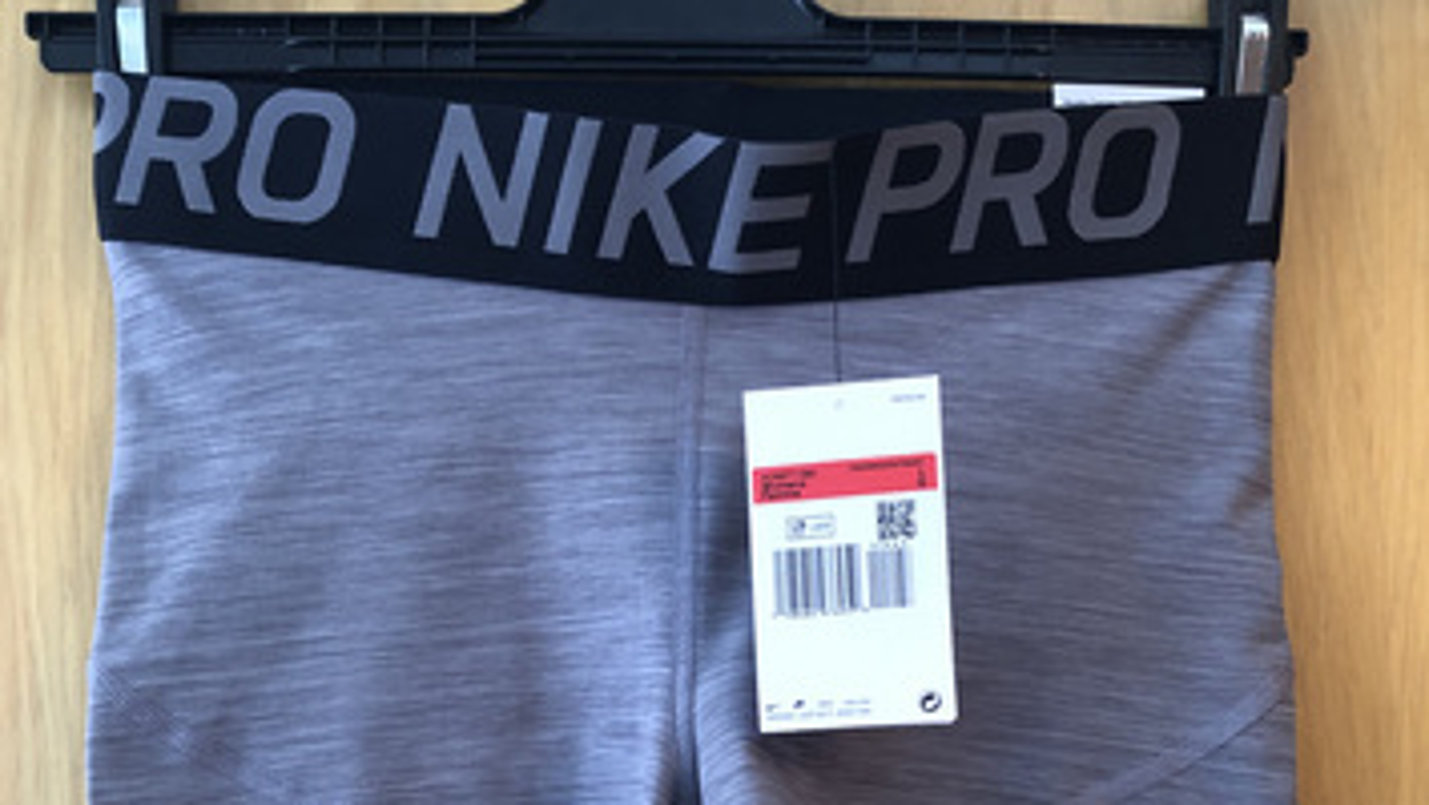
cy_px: 745
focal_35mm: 43
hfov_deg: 47.3
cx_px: 690
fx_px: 1630
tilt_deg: +3.6
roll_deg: -0.1
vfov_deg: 26.7
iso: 100
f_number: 1.8
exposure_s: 1/17
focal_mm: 3.99
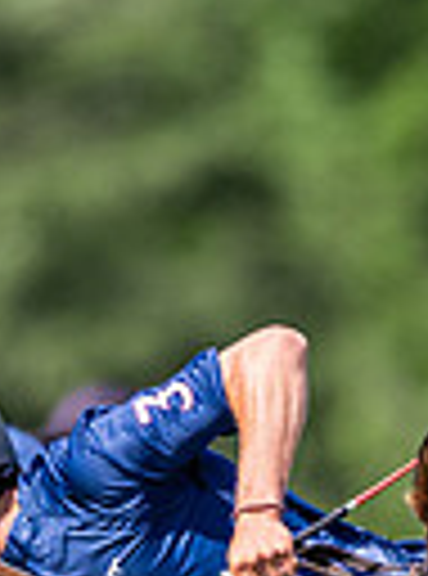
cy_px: 932
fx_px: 42156
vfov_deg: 0.8
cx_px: 589
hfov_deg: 0.6
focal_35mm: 2540
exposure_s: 1/2500
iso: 400
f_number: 4
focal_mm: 500
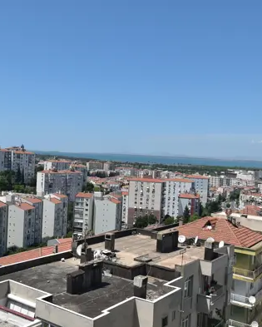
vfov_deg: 42.9
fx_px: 416
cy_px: 166
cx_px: 98
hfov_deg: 34.7
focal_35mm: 43
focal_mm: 20
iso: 100
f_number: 8
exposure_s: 1/250
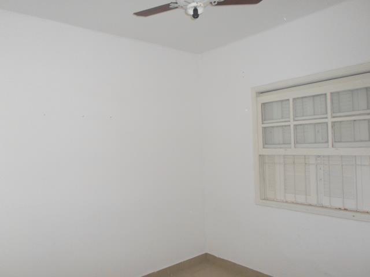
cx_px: 185
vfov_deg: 54.9
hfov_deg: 69.4
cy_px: 138
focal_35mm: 25
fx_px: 267
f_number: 2.5
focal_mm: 4.5
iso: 100
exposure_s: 1/30
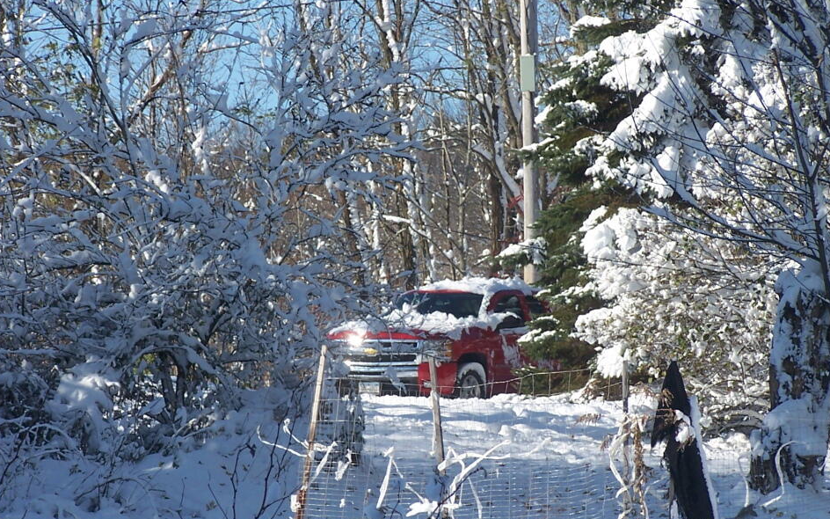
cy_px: 365
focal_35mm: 259
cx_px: 440
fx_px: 5859
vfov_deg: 5.1
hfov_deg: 8.1
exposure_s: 1/1000
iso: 80
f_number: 3.2
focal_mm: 28
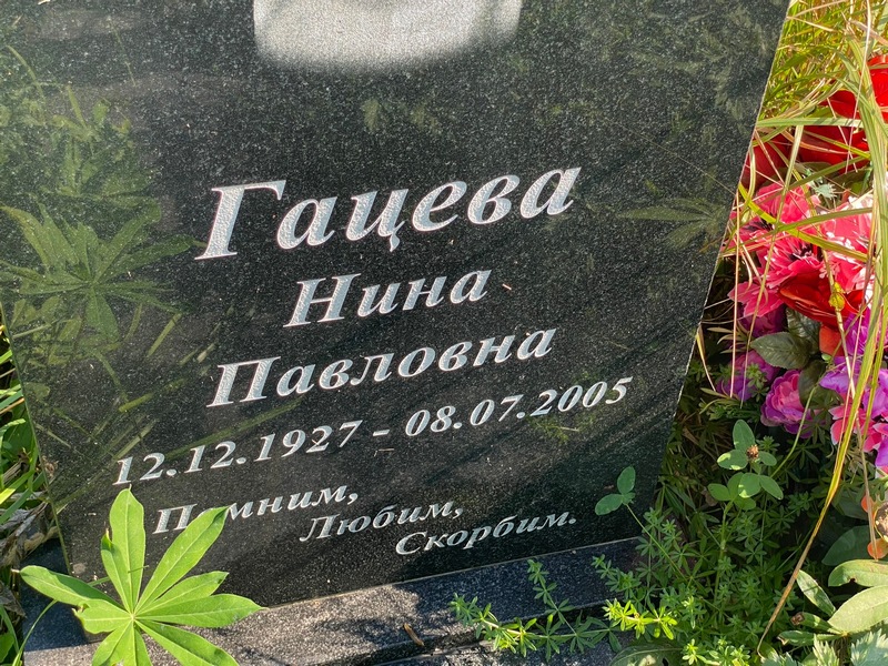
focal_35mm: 52
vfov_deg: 28.0
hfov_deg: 36.8
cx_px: 444
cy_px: 333
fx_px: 1334
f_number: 2
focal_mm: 6
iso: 20
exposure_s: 1/243
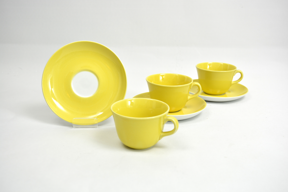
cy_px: 96
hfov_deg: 43.6
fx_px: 360
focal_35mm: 45
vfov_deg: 29.9
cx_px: 144
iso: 400
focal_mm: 30
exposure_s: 1/6
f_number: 5.6
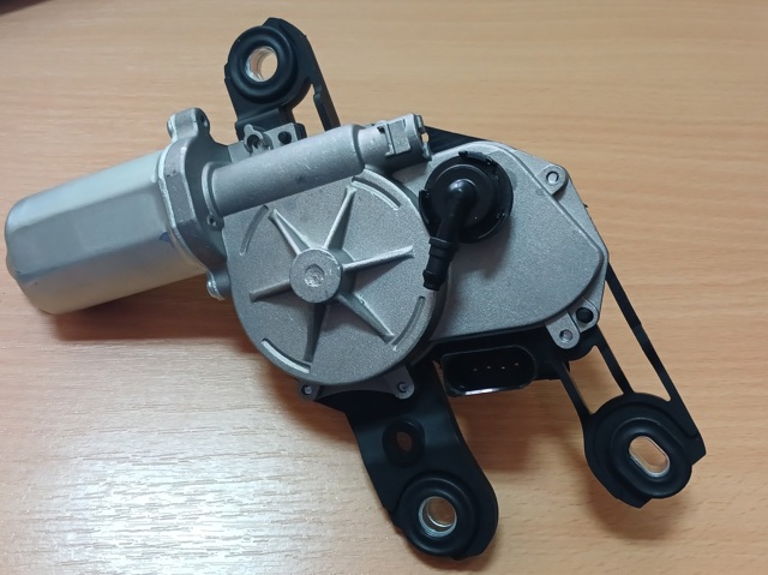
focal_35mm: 27
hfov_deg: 65.4
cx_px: 384
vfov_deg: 51.3
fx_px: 599
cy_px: 288
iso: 400
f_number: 1.8
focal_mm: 4
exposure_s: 1/25.1
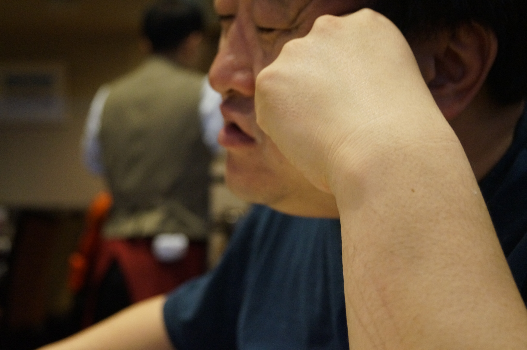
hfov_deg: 33.4
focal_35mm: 60
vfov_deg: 22.6
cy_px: 175
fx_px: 877
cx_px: 264
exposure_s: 1/80
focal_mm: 40
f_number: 5.6
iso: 2500
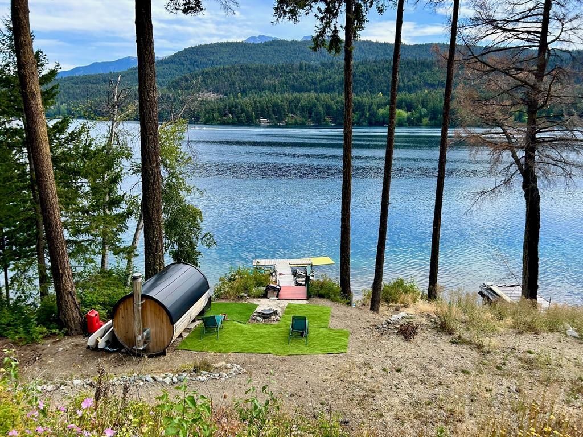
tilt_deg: -13.0
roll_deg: +0.0
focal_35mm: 26
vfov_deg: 53.1
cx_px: 292
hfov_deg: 67.3
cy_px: 218
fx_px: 438
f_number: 1.5
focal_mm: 5.7
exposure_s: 1/1224
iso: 50
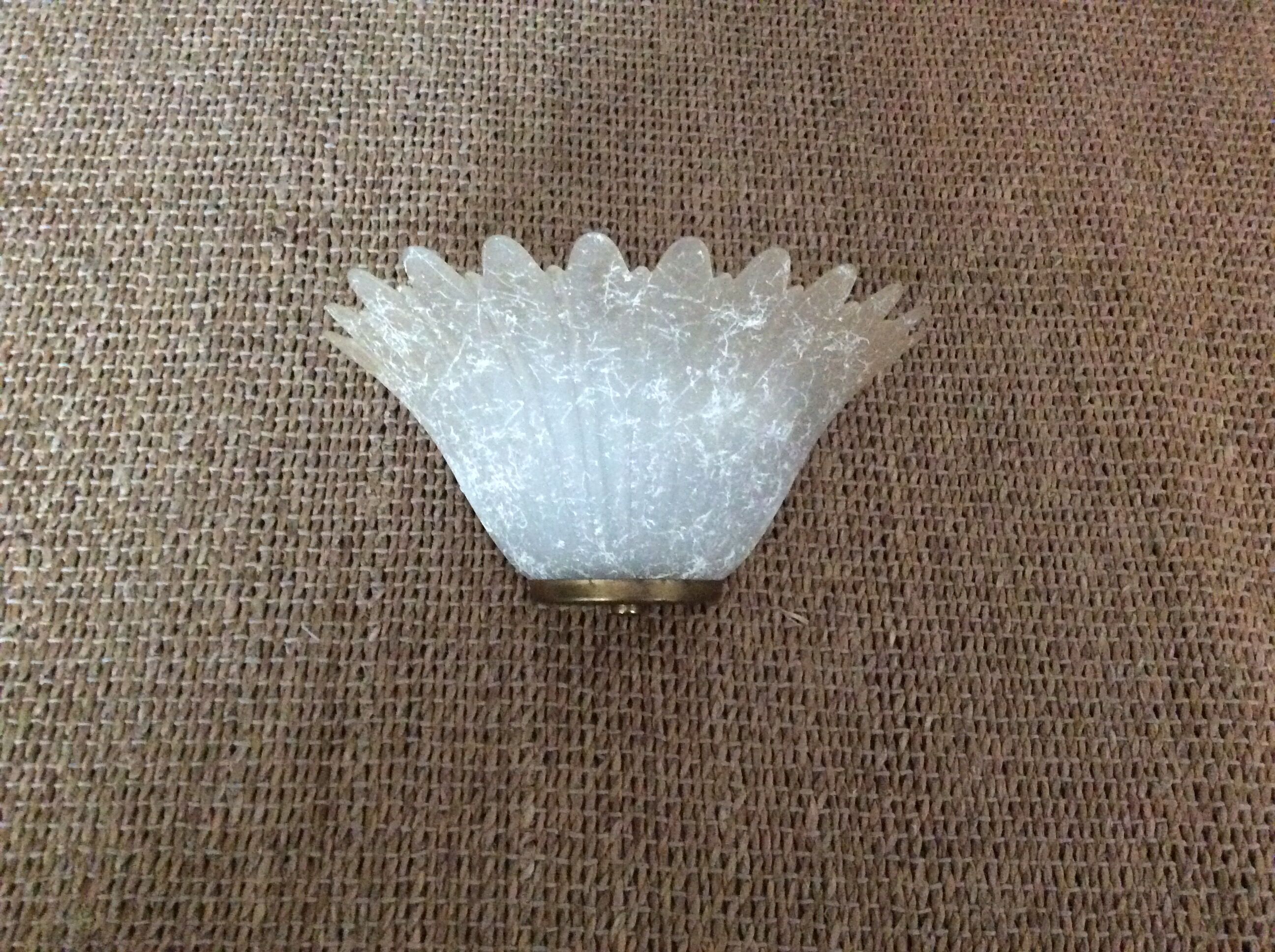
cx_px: 638
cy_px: 476
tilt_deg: -64.9
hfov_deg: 56.9
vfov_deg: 44.1
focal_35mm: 32
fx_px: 1177
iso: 640
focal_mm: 3.3
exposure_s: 1/17
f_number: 2.4
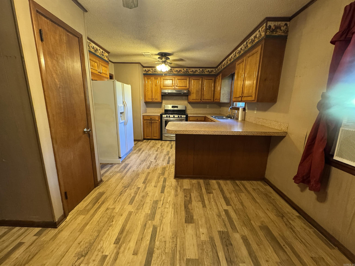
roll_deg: -1.6
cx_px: 178
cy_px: 133
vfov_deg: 85.7
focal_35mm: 14
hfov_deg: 102.1
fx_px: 144
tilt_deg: -12.2
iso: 640
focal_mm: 2.22
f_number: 2.2
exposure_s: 1/60
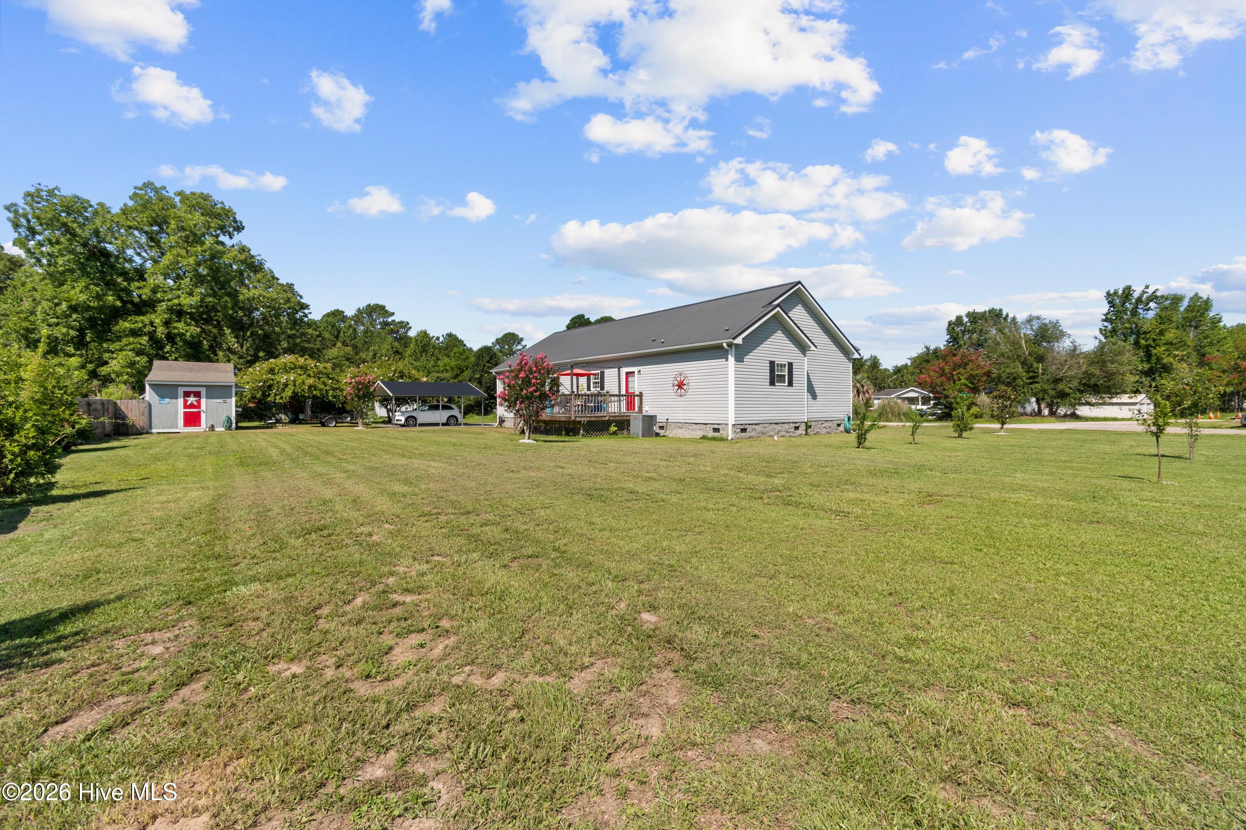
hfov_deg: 100.4
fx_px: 519
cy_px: 415
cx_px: 623
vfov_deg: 77.3
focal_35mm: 15
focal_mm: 10
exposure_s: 1/160
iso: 100
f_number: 6.3
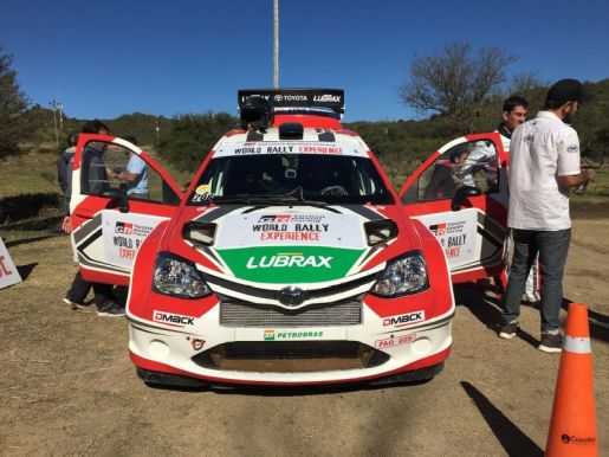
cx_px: 304
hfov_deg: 61.7
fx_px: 510
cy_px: 228
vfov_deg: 48.2
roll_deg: +1.6
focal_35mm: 29
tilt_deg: -6.8
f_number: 2.2
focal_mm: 4.15
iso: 25
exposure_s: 1/4274
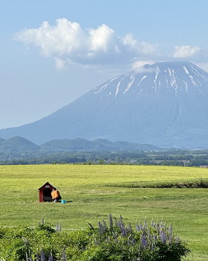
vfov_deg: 19.0
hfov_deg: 15.2
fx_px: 777
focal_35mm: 101
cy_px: 130
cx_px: 165
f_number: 2.8
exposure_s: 1/986
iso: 32
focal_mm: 9
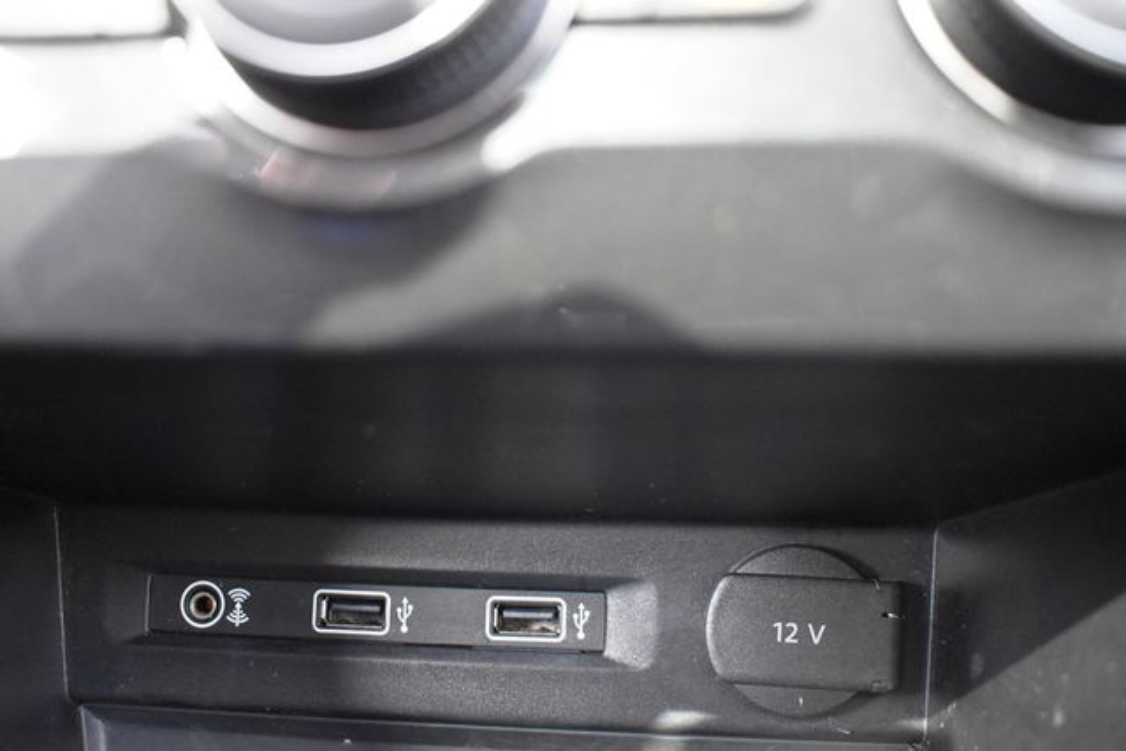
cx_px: 563
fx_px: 1126
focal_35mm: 36
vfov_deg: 36.9
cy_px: 376
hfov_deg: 53.1
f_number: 4
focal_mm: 24
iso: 2500
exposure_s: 1/125
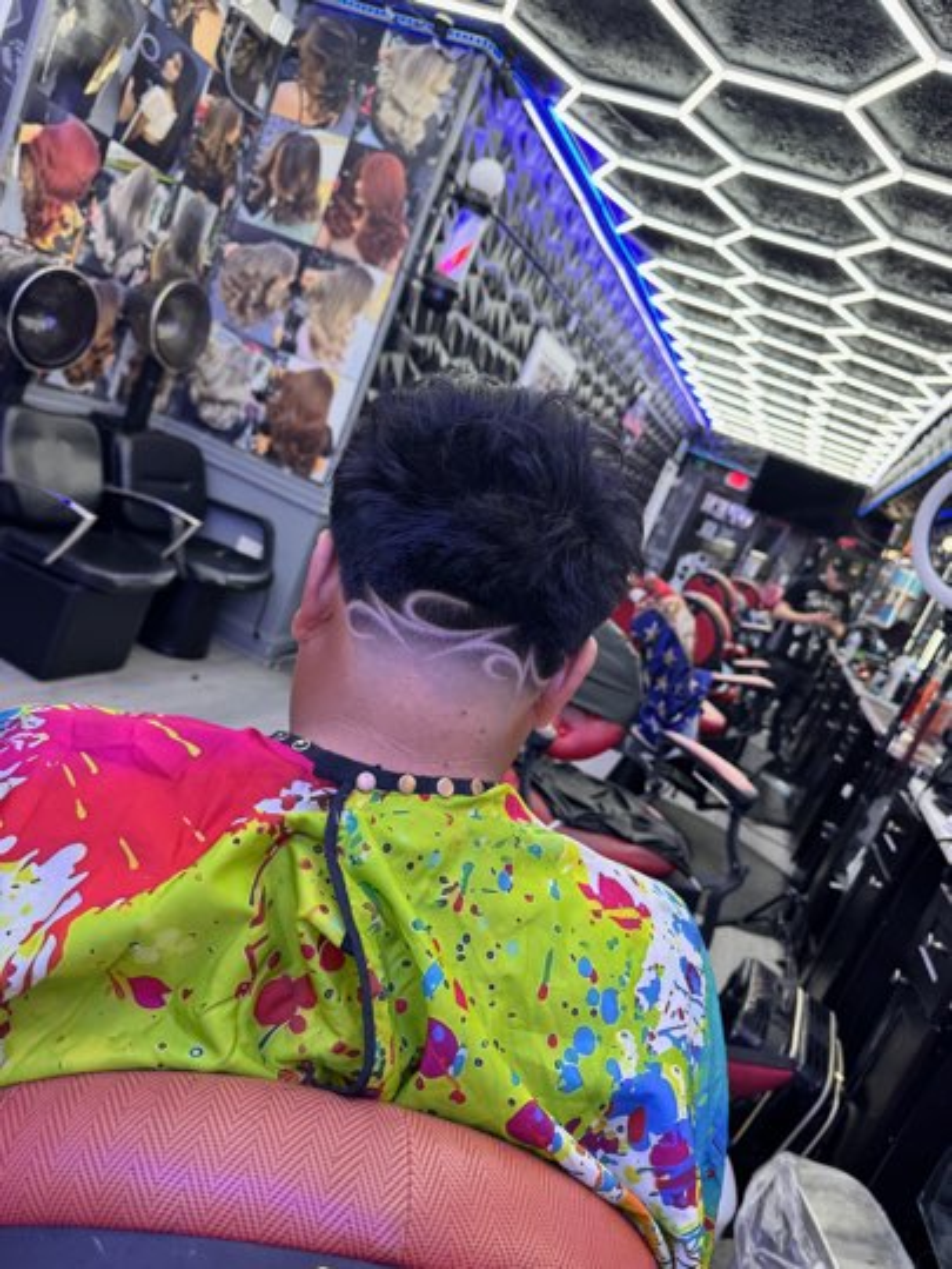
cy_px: 634
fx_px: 880
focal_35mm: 24
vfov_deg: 71.6
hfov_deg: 56.8
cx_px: 476
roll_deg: -22.9
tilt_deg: -10.2
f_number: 1.78
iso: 64
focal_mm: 6.76
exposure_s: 1/120
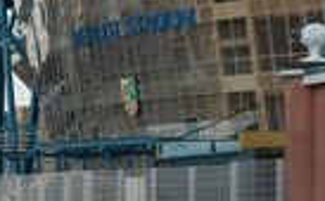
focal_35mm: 218
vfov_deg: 6.0
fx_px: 1927
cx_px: 216
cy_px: 11
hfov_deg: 9.6
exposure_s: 1/320
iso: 200
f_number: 5.6
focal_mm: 73
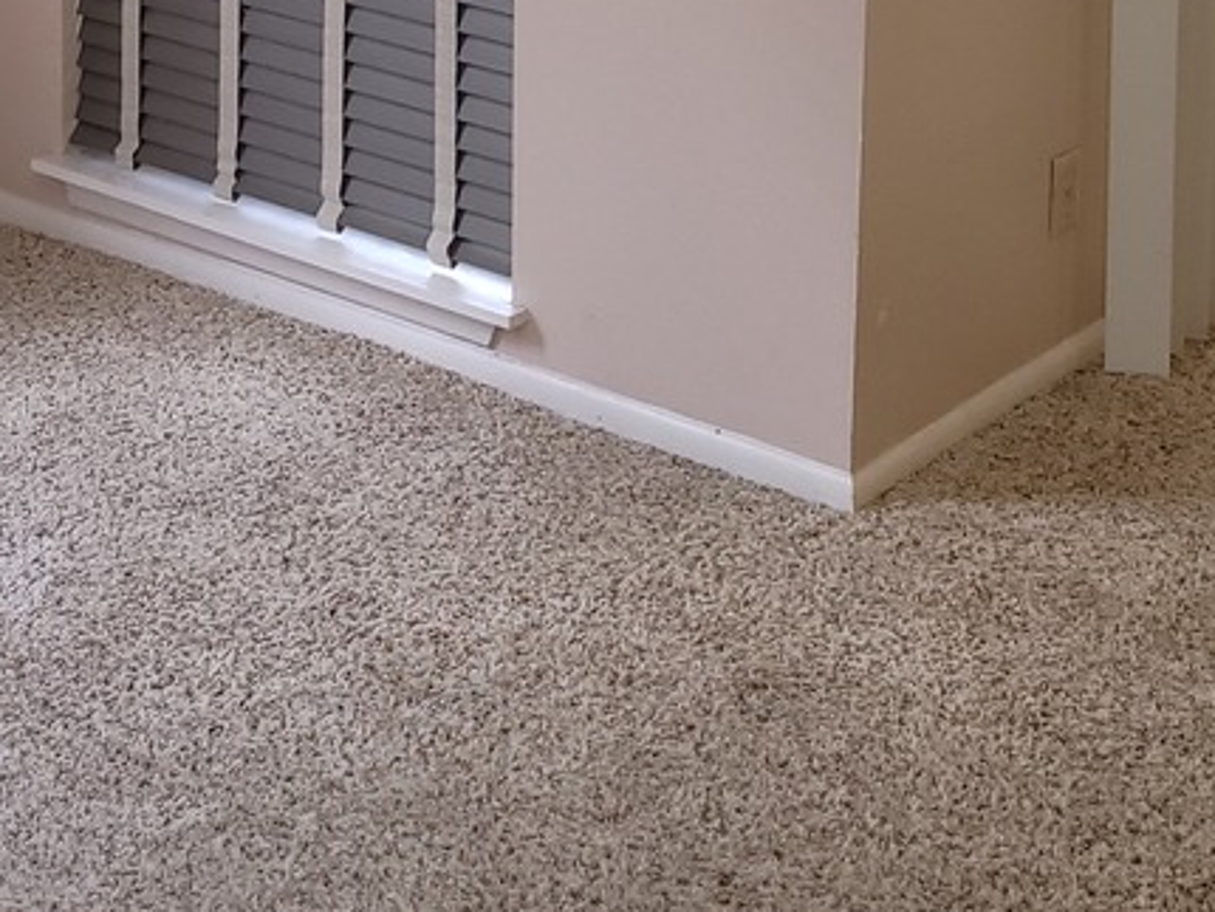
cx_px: 65
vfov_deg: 15.5
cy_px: -503
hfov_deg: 21.8
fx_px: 3055
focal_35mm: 87
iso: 80
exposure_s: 1/60
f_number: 1.8
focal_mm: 5.4
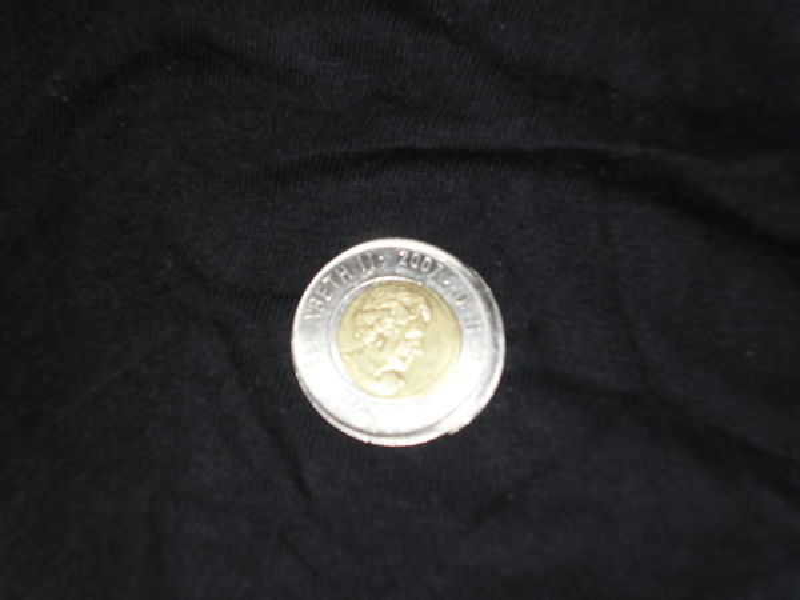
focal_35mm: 74
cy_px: 300
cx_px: 400
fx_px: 1710
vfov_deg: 19.9
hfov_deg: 26.3
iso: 80
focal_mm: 13.2
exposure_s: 1/60
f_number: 3.9
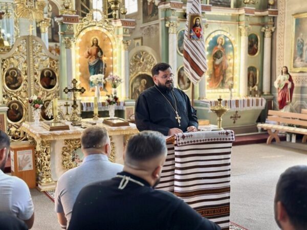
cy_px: 115
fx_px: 426
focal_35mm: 48
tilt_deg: -4.5
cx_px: 154
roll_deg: +0.5
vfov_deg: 30.3
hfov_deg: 39.7
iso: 160
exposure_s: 1/50
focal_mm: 6.86
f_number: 1.78
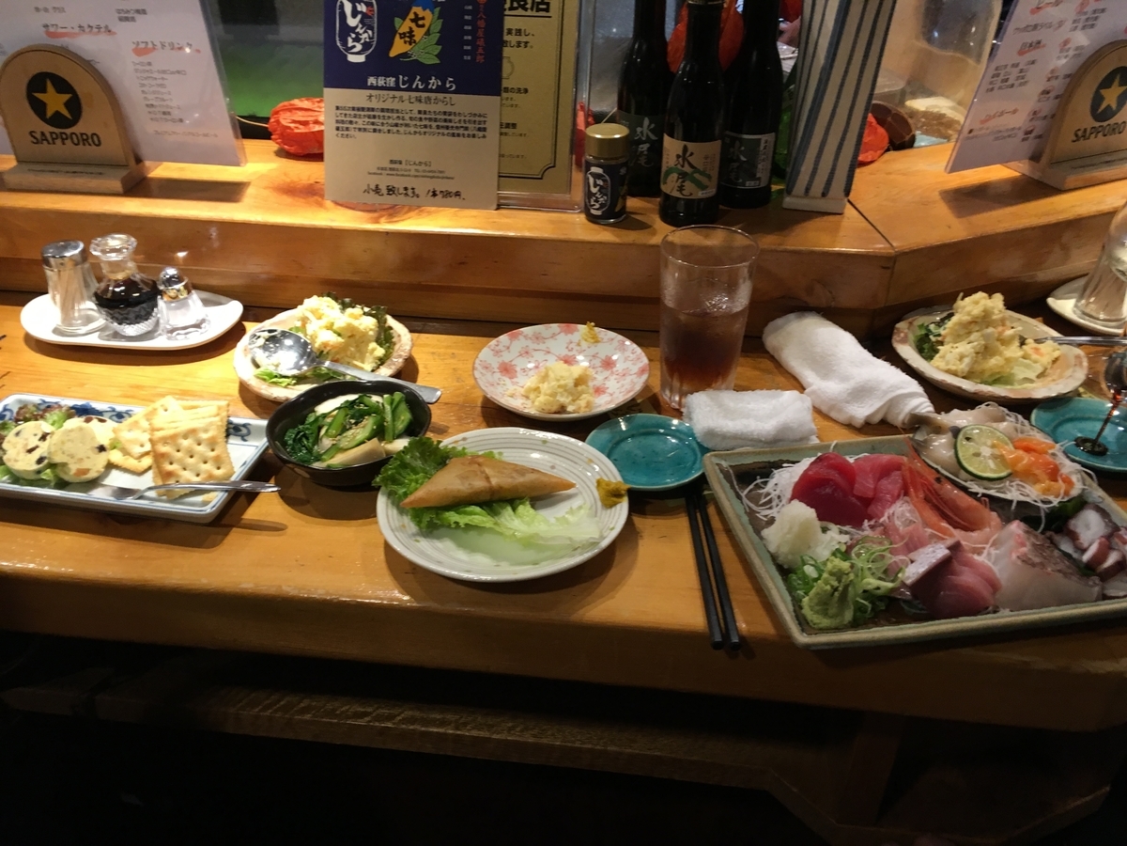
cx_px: 564
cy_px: 423
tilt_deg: -34.6
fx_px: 944
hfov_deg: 61.7
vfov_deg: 48.2
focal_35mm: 29
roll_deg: -0.2
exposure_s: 1/30
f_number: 2.2
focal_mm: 4.15
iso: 100
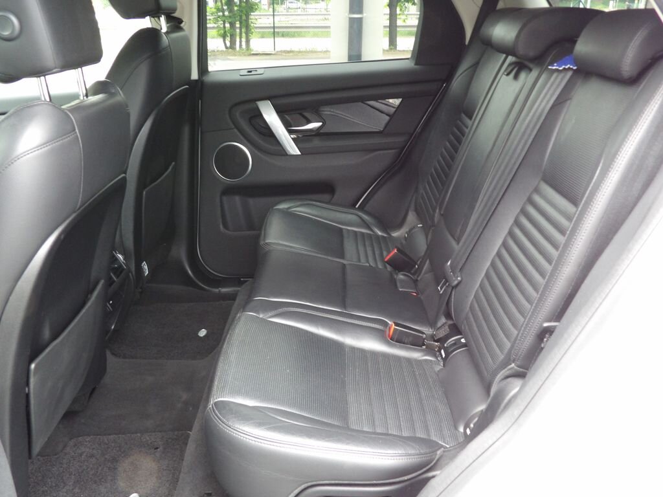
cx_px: 332
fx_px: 632
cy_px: 248
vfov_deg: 42.9
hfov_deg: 55.4
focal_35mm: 33
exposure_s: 1/17
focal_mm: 5.9
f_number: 3.6
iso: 274
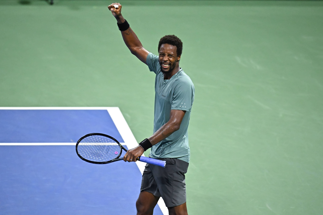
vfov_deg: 3.4
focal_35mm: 405
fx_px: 3633
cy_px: 108
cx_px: 162
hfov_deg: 5.1
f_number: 2.8
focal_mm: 270
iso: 4000
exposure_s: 1/1250
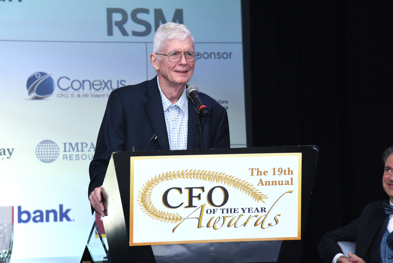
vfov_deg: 13.7
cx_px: 196
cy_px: 132
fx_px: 1092
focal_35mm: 100
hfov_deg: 20.4
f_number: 5.6
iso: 3200
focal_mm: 100
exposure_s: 1/125
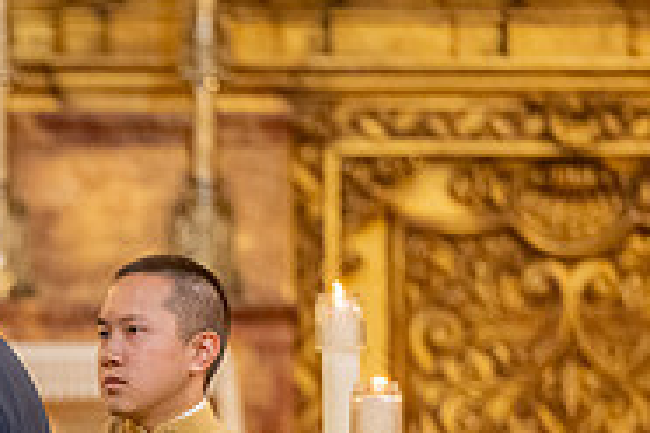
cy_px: 658
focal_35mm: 622
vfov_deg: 2.2
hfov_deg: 3.3
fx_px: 11230
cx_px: -238
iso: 2000
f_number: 2.8
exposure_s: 1/200
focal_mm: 200
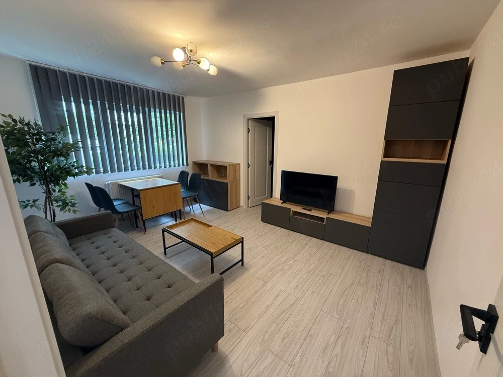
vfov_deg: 85.7
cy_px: 188
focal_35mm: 14
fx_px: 203
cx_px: 252
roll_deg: +0.0
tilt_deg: -13.3
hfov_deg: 102.1
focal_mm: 2.22
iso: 200
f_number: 2.2
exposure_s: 1/50
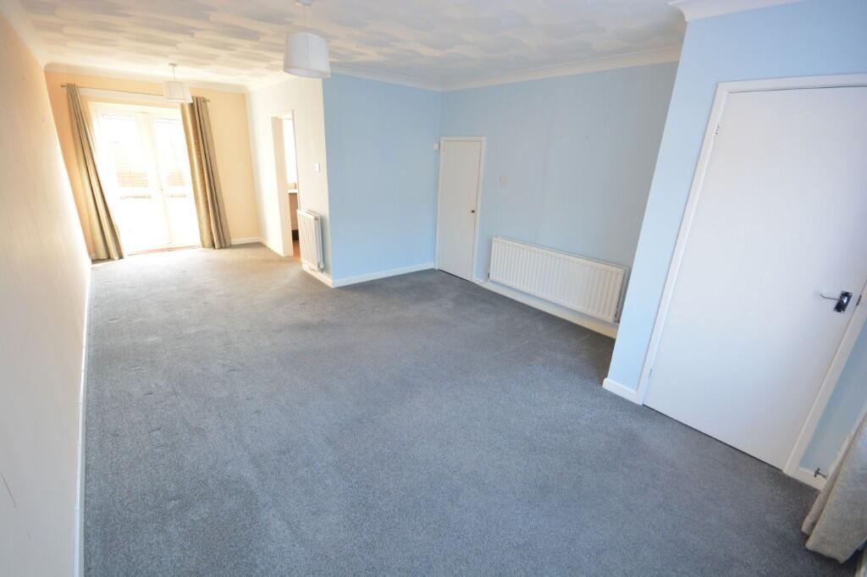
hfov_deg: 100.4
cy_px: 288
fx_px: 361
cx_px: 434
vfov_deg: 77.3
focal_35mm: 15
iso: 400
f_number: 8
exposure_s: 1/13
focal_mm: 10
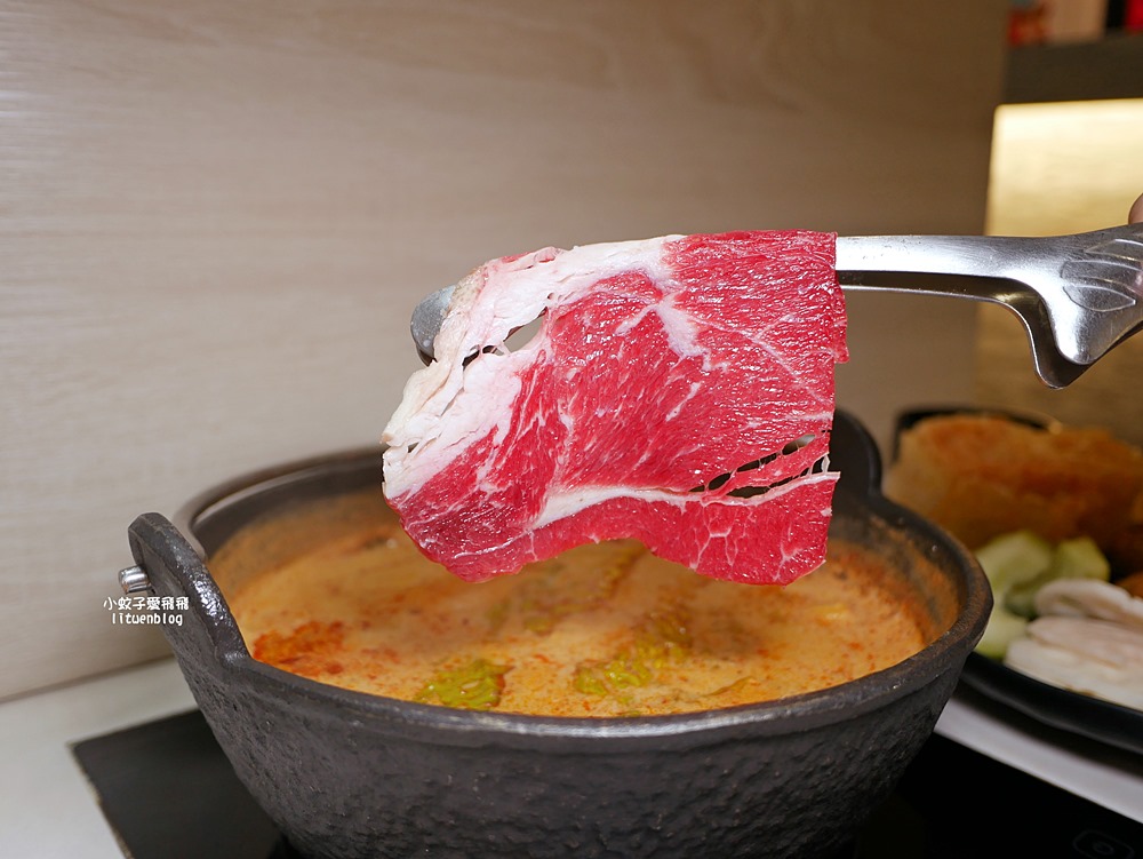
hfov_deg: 63.4
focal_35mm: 28
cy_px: 430
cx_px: 572
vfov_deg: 49.8
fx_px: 925
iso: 200
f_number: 2.5
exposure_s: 1/100
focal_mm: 14
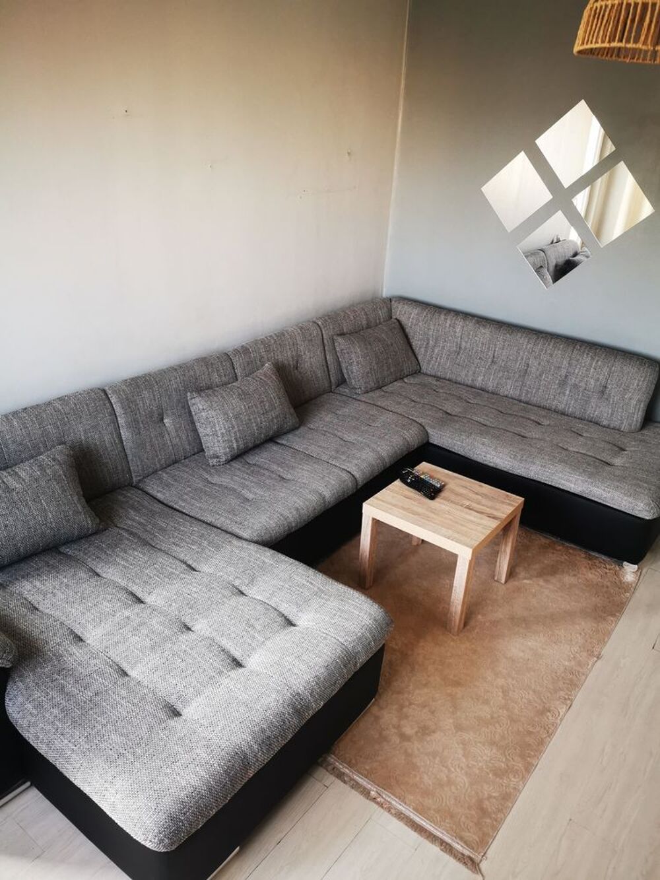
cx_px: 330
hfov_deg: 51.4
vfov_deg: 65.3
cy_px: 440
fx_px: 686
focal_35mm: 27
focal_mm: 5.56
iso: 250
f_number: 1.6
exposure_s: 1/50
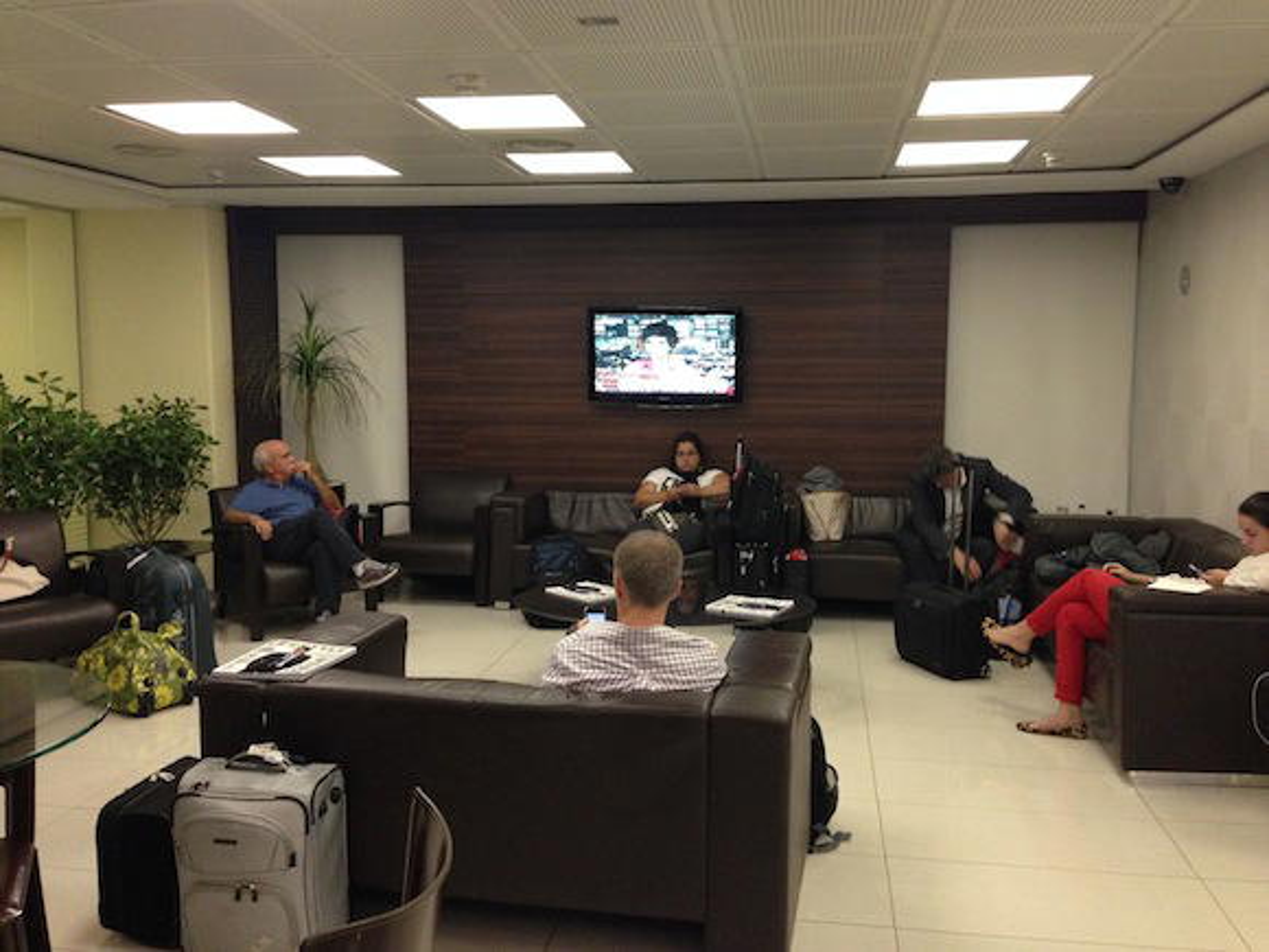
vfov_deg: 42.9
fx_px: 1210
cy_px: 476
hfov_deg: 55.4
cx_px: 634
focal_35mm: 33
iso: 250
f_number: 2.4
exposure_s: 1/20
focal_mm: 4.12
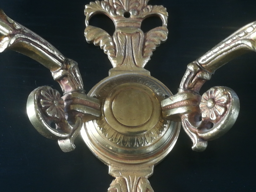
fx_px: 577
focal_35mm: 78
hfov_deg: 25.0
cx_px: 128
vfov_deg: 18.9
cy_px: 96
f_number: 2.2
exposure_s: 1/33.3
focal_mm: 3.83
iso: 400
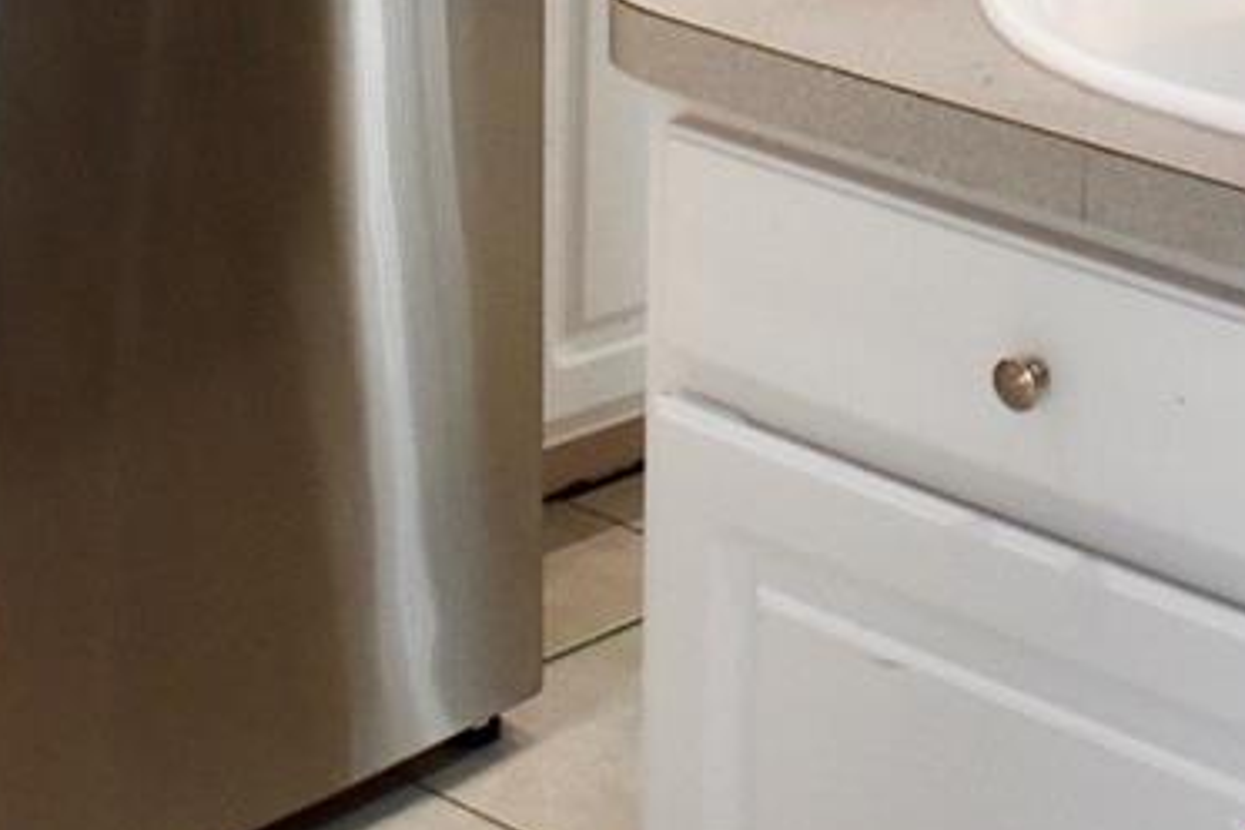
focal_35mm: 116
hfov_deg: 17.3
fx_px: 4011
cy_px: -663
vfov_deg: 11.0
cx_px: 1185
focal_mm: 18
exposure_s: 1/200
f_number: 3.5
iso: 800
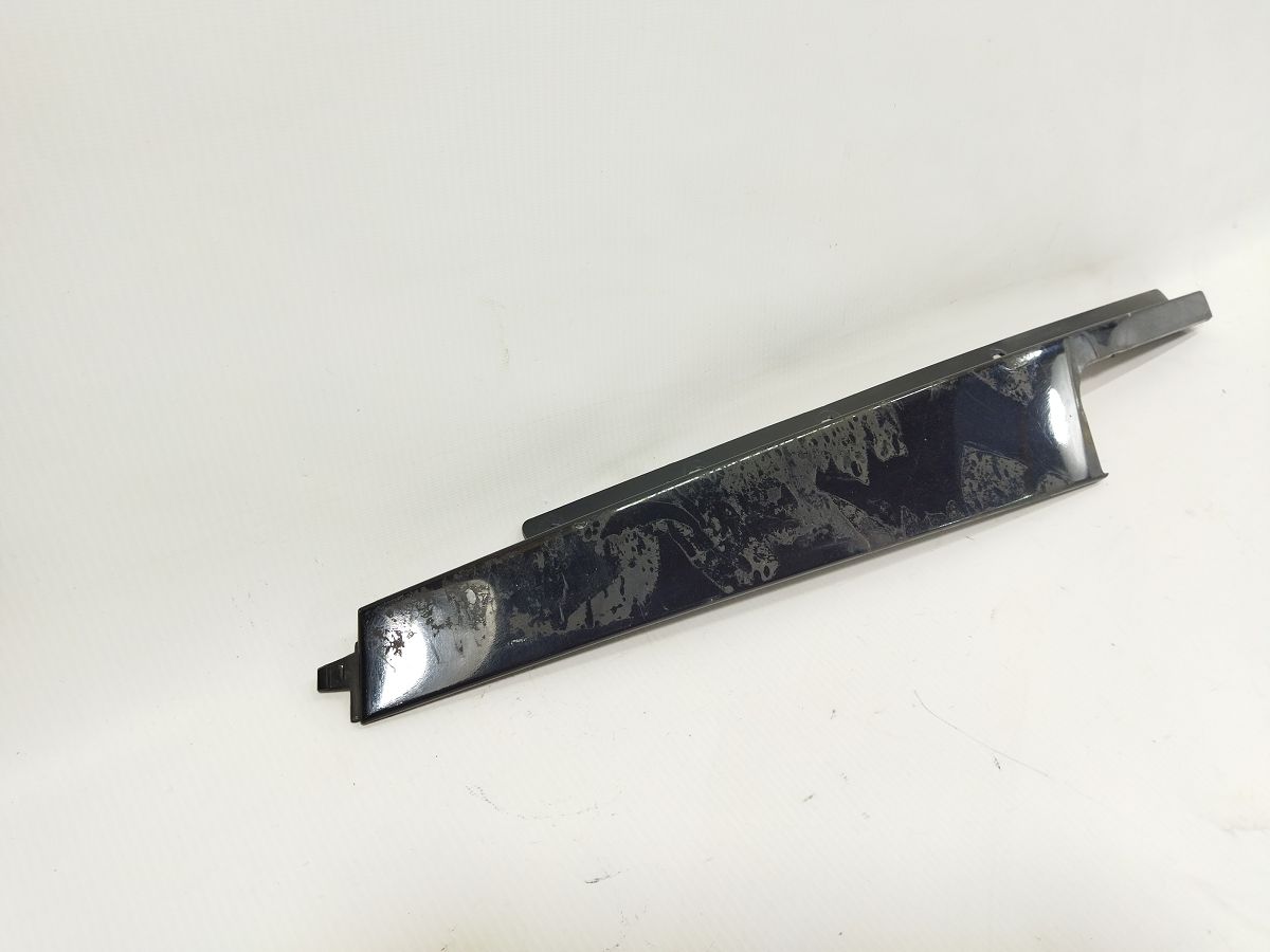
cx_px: 635
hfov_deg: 65.3
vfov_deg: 51.4
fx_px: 991
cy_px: 476
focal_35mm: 27
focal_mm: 4.71
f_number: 1.79
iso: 120
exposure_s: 1/100
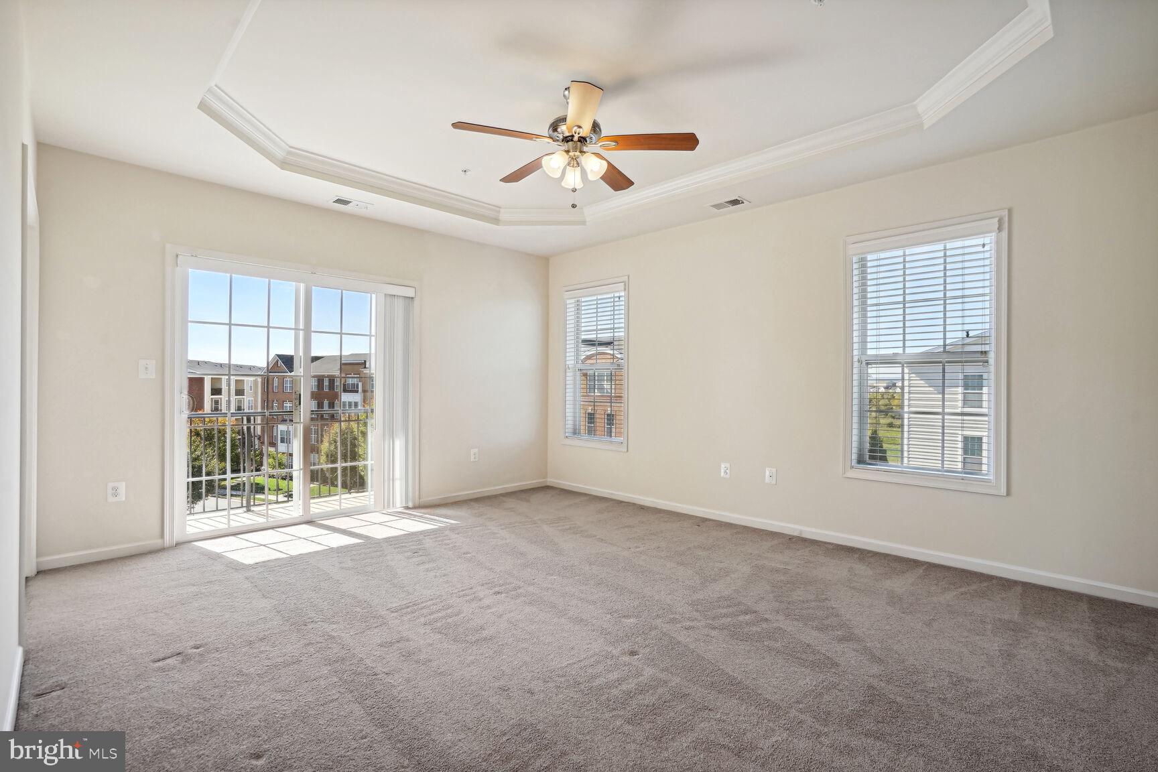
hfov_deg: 96.7
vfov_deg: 73.7
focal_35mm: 16
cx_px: 579
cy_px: 386
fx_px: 515
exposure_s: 1/200
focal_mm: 16
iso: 800
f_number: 8
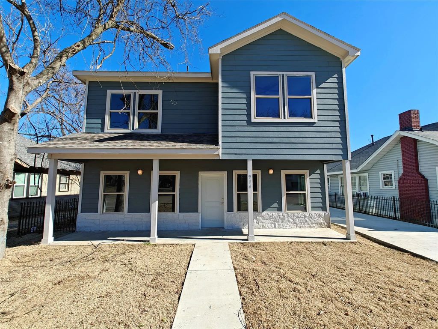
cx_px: 219
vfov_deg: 85.7
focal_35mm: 14
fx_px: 177
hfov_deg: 102.1
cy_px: 164
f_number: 2.2
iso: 64
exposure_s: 1/830
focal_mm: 2.59
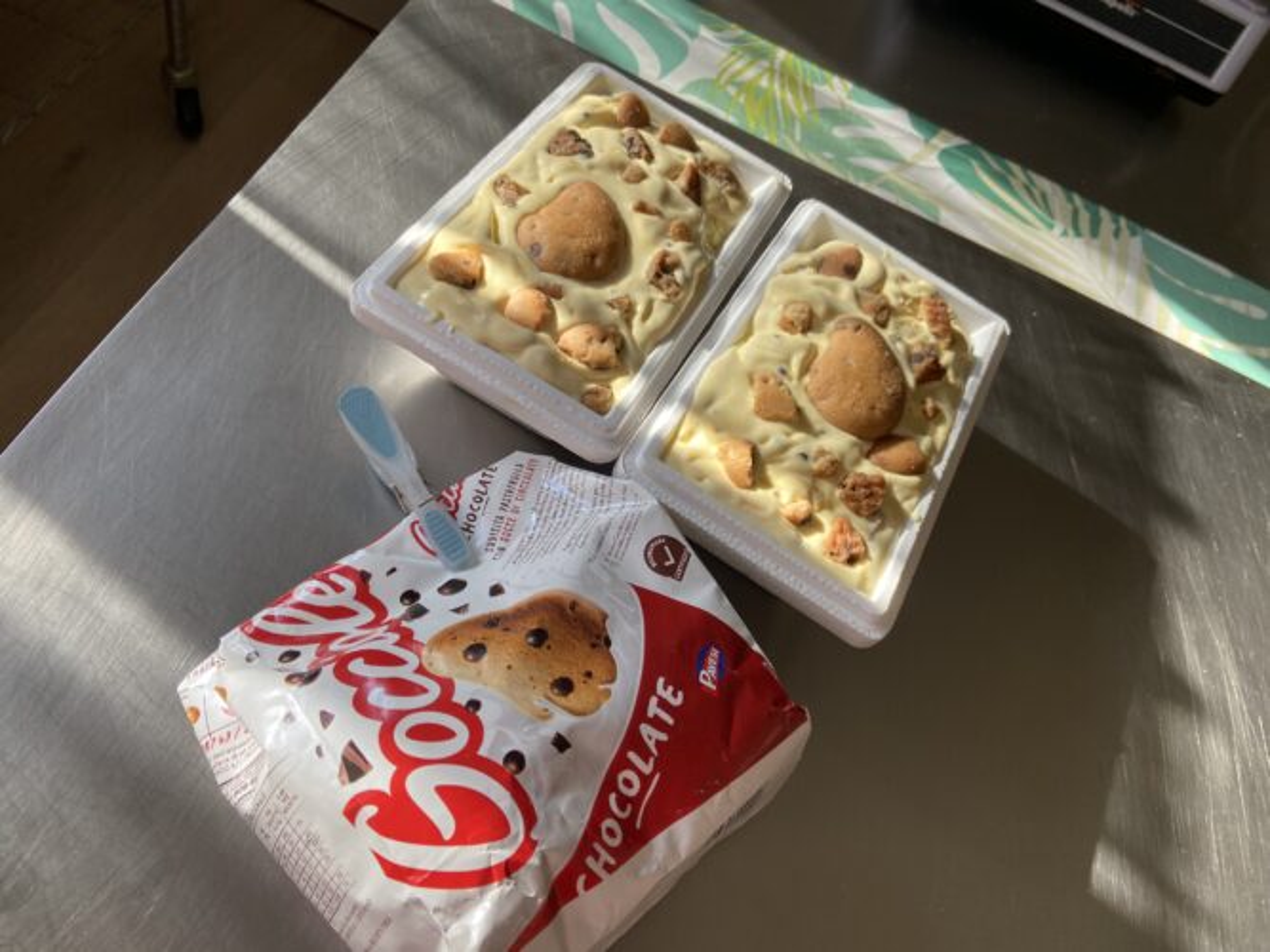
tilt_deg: -54.4
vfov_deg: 53.0
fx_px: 954
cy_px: 476
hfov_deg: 67.3
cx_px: 635
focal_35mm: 26
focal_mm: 4.25
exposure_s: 1/122
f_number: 1.8
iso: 32
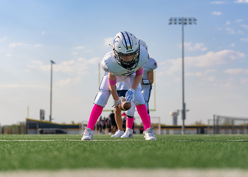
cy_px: 81
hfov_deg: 24.1
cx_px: 126
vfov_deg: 17.3
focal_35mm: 83
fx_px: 582
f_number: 3.2
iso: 100
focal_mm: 70
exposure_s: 1/2000
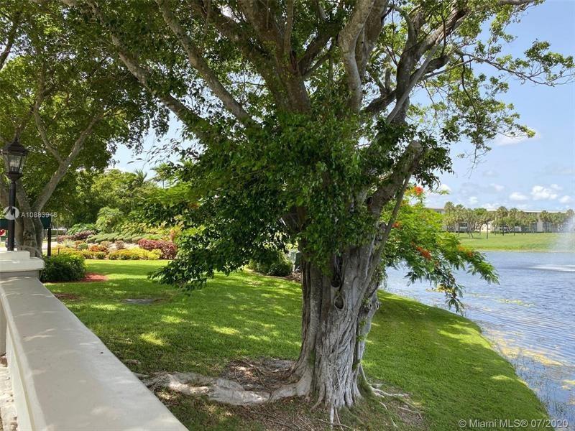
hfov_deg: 67.3
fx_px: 432
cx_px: 288
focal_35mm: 26
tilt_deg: +2.7
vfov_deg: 53.1
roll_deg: -0.7
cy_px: 216
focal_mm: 4.25
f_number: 1.8
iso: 32
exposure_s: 1/752
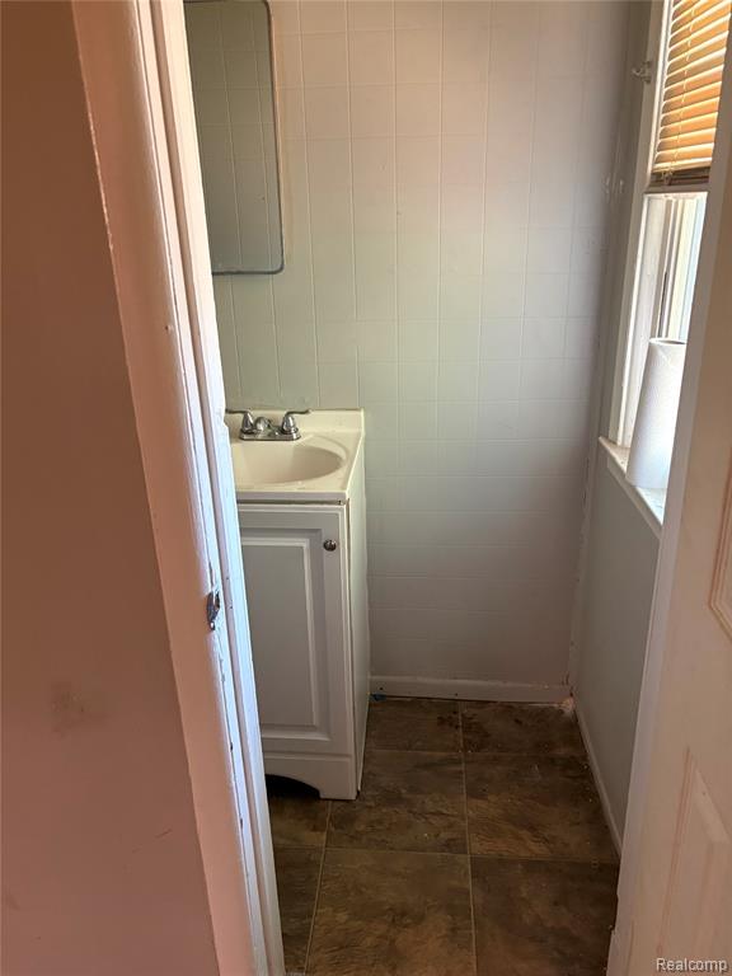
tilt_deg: -20.9
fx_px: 733
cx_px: 366
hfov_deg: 53.1
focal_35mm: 26
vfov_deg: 67.3
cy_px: 488
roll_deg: +2.3
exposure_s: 1/60
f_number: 1.6
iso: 320
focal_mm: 5.96
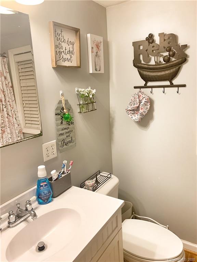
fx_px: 197
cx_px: 98
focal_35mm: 26
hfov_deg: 53.1
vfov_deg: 67.3
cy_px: 131
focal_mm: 4.25
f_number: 1.8
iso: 100
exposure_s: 1/60
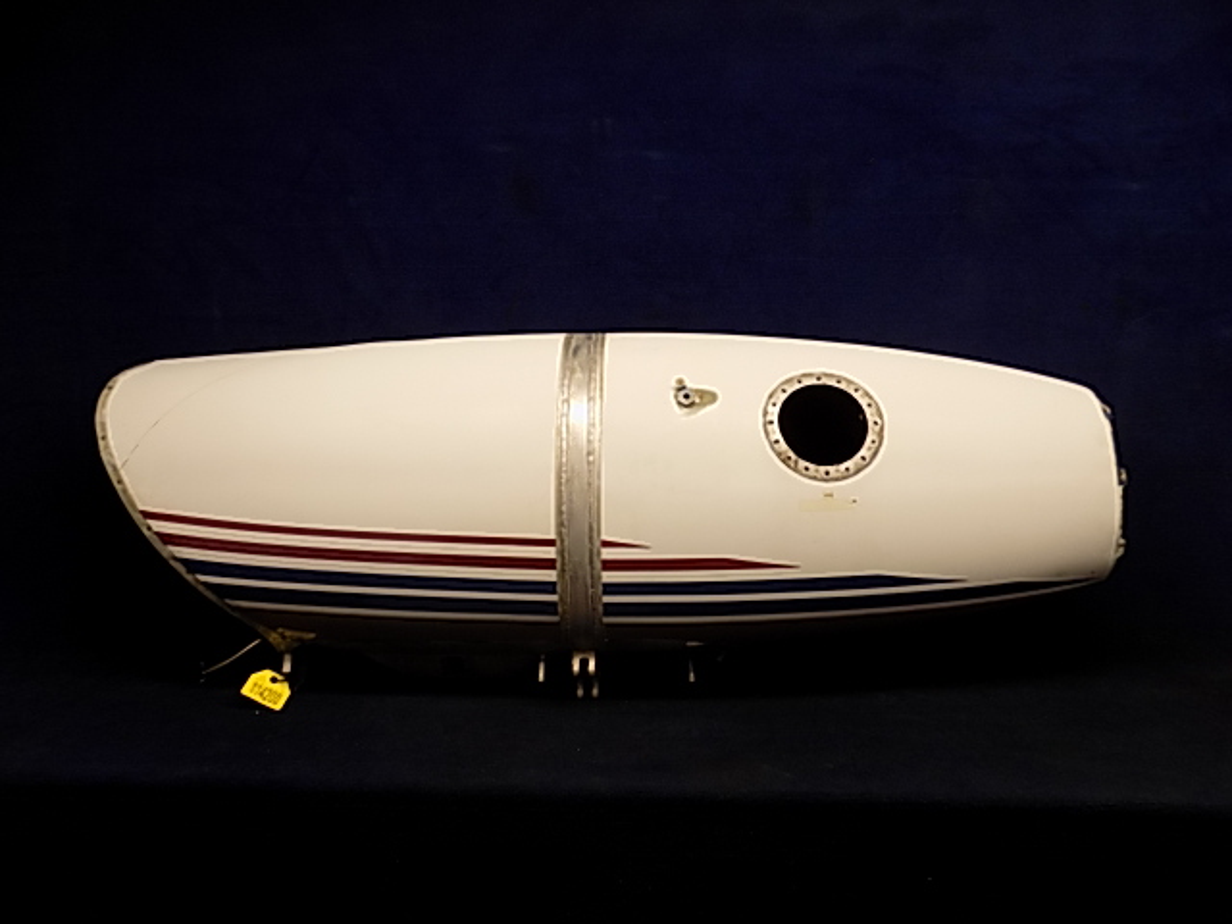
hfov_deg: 73.9
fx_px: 819
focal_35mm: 23
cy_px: 462
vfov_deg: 58.9
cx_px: 616
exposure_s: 1/60
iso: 80
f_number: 3.1
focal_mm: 4
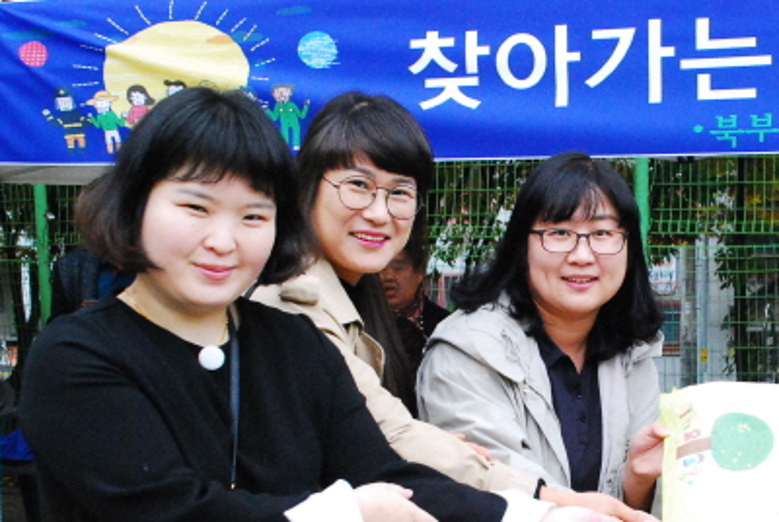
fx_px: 1365
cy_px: 408
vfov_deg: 21.4
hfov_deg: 31.3
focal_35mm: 63
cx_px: 586
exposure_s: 1/500
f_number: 8
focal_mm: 24
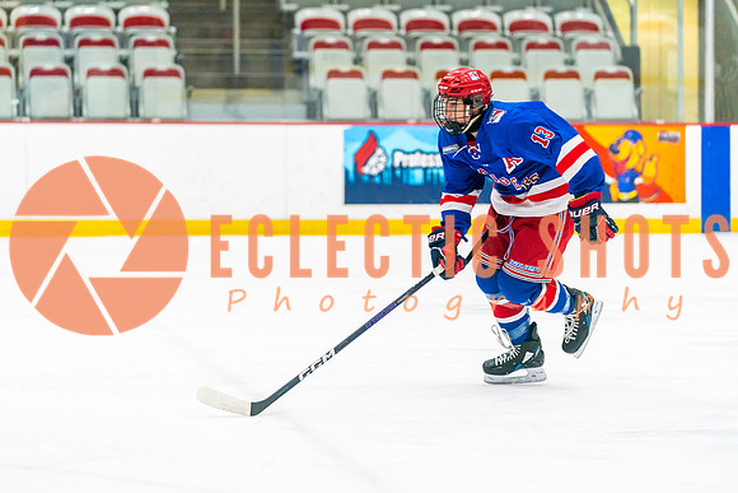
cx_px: 370
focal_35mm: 153
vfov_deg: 8.9
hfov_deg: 13.4
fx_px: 3146
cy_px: 233
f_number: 2.8
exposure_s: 1/1000
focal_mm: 127
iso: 3200
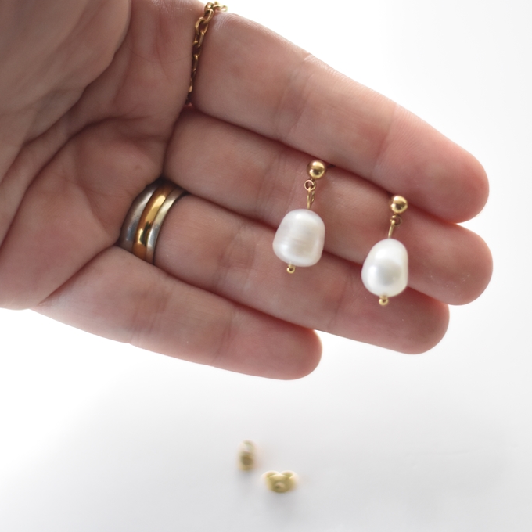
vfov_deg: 18.1
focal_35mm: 96
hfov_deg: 18.1
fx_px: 1669
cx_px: 266
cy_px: 174
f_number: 1.8
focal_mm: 50
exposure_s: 1/8000
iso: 1400
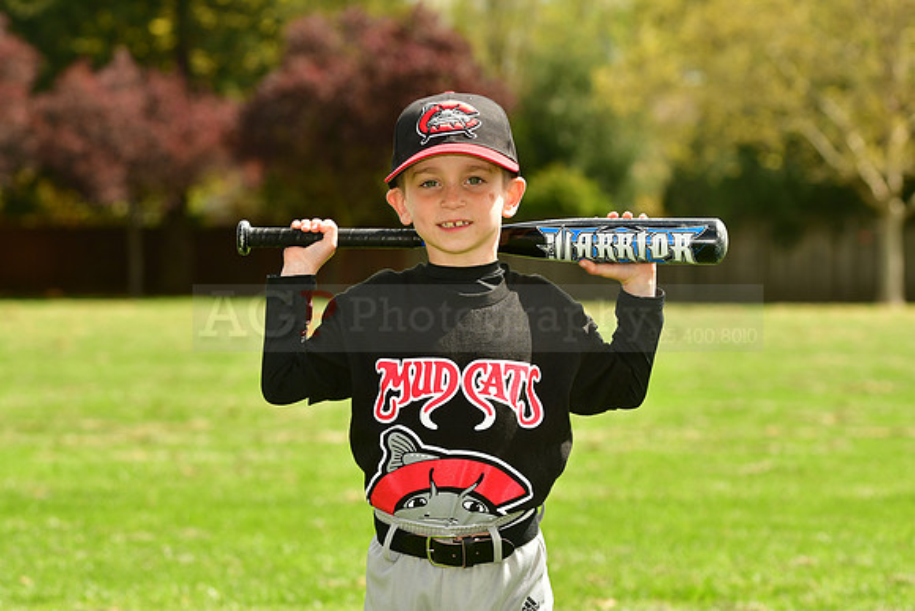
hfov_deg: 12.4
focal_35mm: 165
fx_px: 4195
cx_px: 458
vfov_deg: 8.3
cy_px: 306
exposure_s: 1/640
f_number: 5
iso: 200
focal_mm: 110
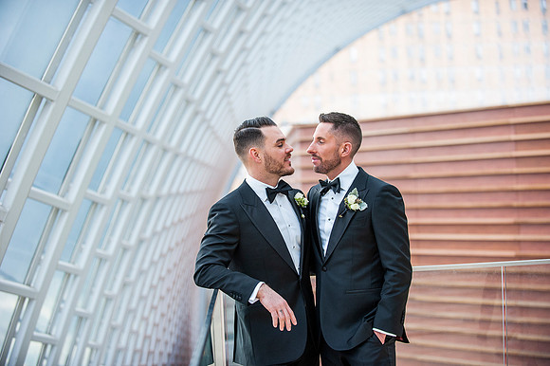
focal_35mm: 70
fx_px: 1069
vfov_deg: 19.4
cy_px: 183
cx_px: 275
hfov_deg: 28.9
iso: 800
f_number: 2.8
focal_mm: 70
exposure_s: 1/500
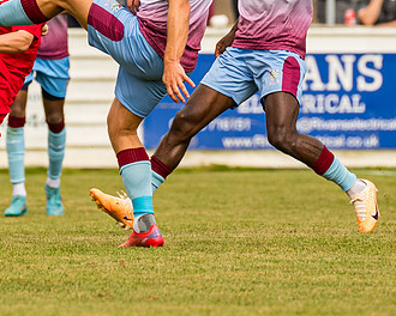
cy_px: 61
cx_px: -49
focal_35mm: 1039
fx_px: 12177
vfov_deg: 1.5
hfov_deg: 1.9
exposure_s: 1/3200
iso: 640
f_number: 4
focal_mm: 270
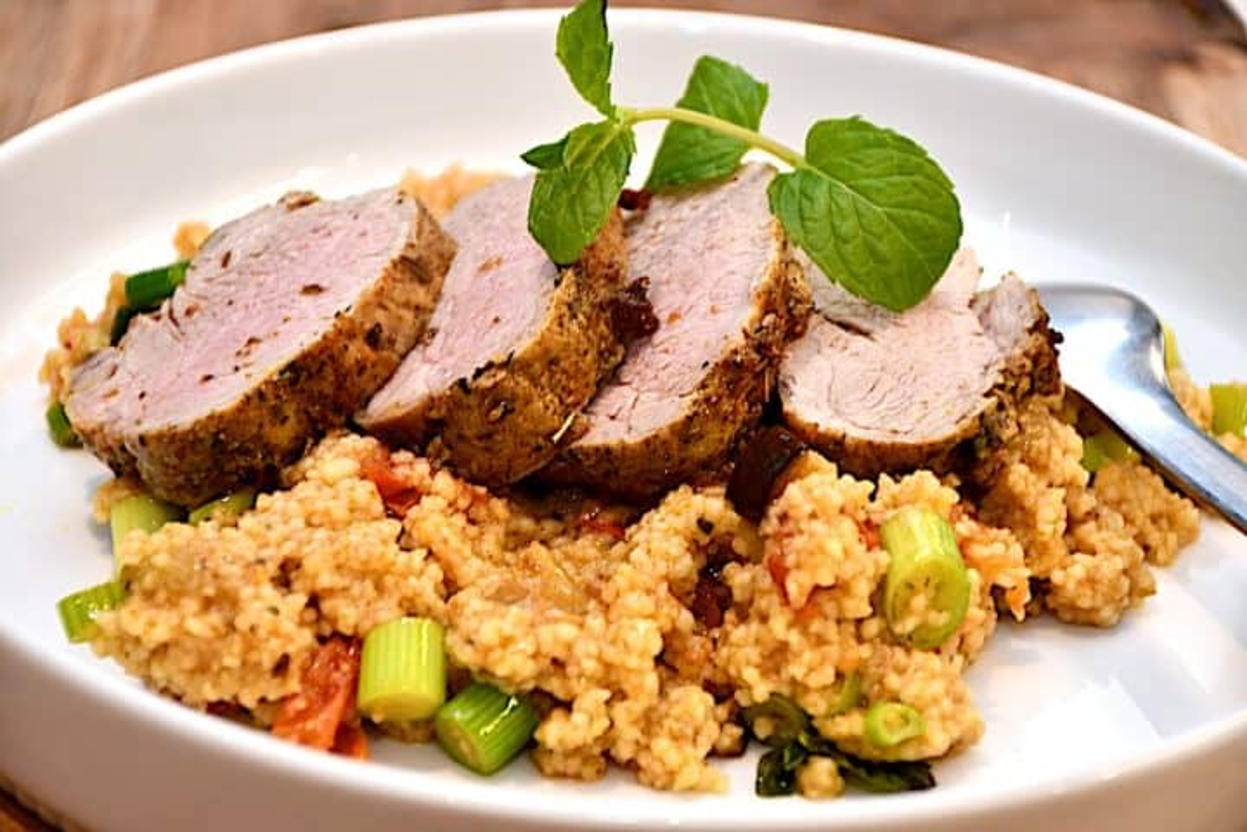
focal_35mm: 150
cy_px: 416
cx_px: 624
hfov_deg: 13.7
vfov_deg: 9.1
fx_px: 5195
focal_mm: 100
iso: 1000
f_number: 5.6
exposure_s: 1/60
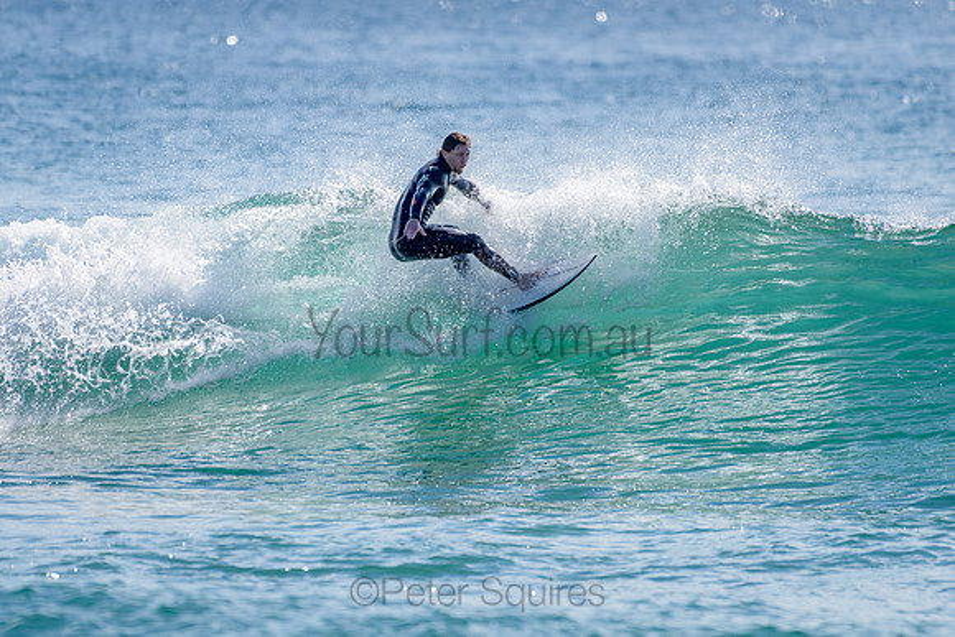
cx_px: 476
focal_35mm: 613
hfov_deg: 3.4
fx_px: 16263
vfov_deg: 2.2
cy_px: 267
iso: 110
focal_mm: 500
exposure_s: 1/2000
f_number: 5.6
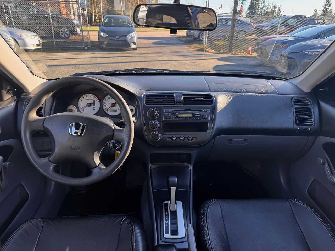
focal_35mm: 24
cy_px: 126
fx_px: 232
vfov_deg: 56.8
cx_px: 168
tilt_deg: -22.6
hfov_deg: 71.6
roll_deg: -0.9
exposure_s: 1/182
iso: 64
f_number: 1.78
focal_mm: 6.76
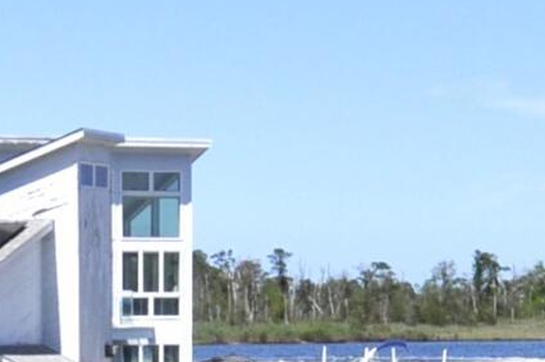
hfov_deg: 10.8
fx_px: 2873
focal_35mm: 190
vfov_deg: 6.9
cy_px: 810
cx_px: 139
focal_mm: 18
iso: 200
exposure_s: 1/500
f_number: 10
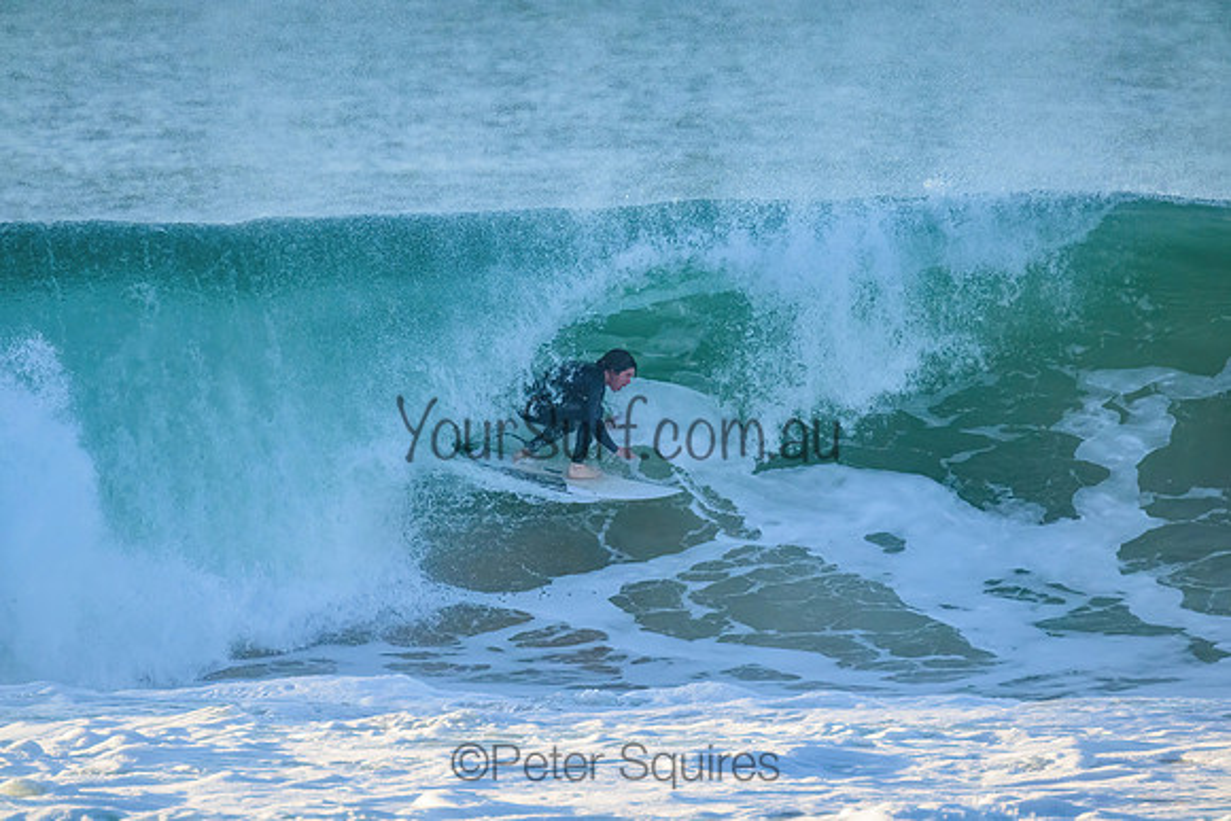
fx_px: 27361
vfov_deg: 1.7
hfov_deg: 2.6
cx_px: 616
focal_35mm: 800
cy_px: 410
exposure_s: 1/1600
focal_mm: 800
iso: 4000
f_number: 11
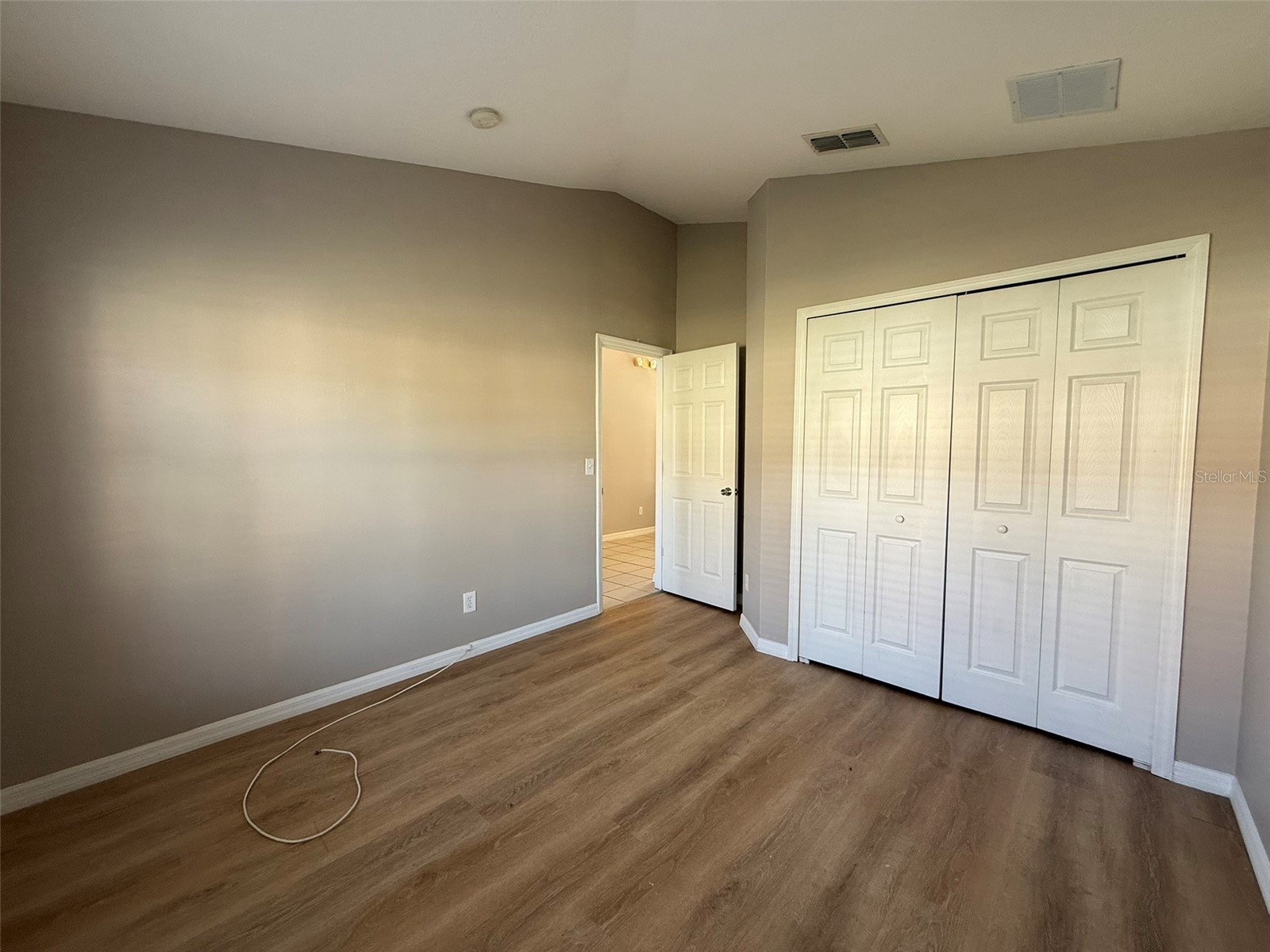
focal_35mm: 14
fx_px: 514
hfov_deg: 102.1
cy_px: 476
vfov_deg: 85.7
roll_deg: -0.4
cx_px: 635
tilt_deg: -3.0
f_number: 2.2
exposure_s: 1/99
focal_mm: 2.22
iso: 100
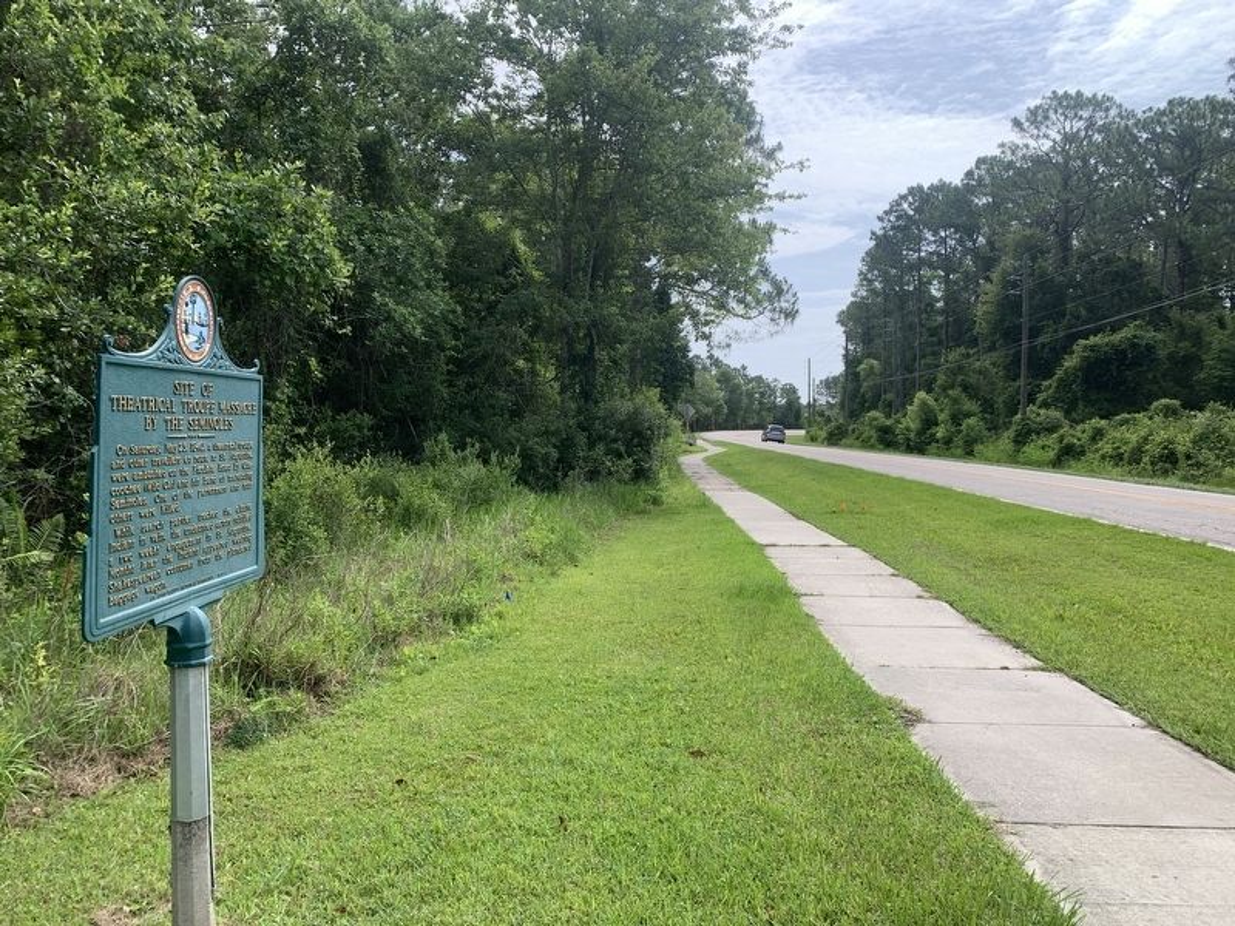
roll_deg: +1.5
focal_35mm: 26
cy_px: 463
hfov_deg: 67.3
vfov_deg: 53.1
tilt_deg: -1.3
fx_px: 928
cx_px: 618
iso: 25
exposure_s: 1/962
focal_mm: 4.25
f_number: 1.8
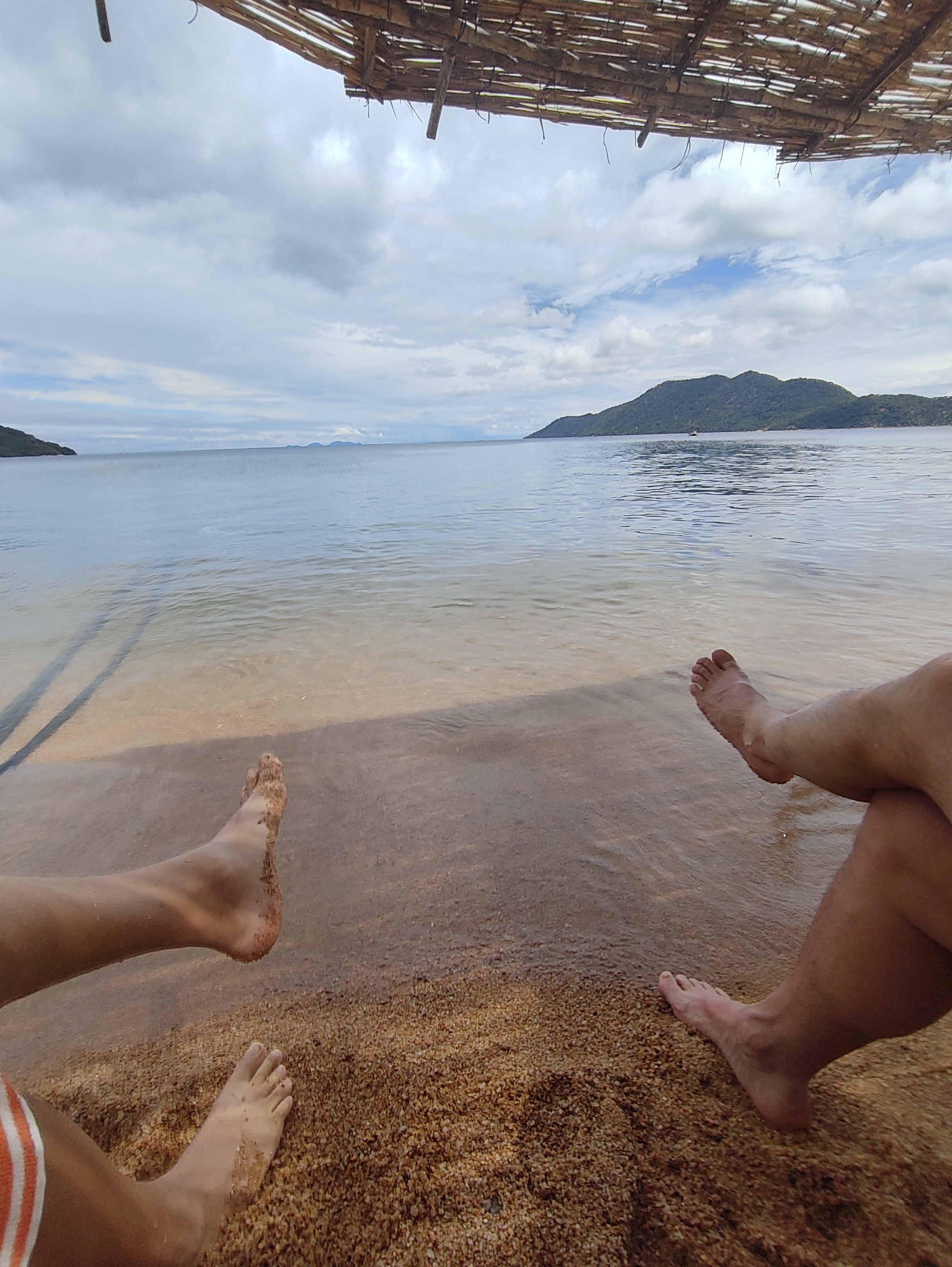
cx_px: 476
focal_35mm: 15
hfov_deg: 81.8
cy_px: 634
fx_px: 549
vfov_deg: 98.1
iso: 50
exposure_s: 1/2419
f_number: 2.2
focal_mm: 1.64
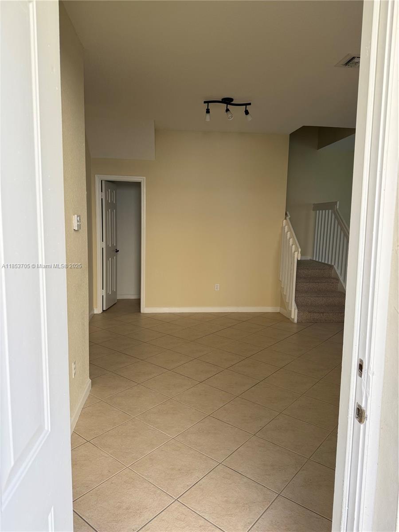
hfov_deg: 56.8
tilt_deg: -4.1
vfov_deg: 71.6
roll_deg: +0.3
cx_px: 200
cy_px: 266
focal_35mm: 24
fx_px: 369
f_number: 1.78
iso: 80
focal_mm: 6.76
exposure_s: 1/355
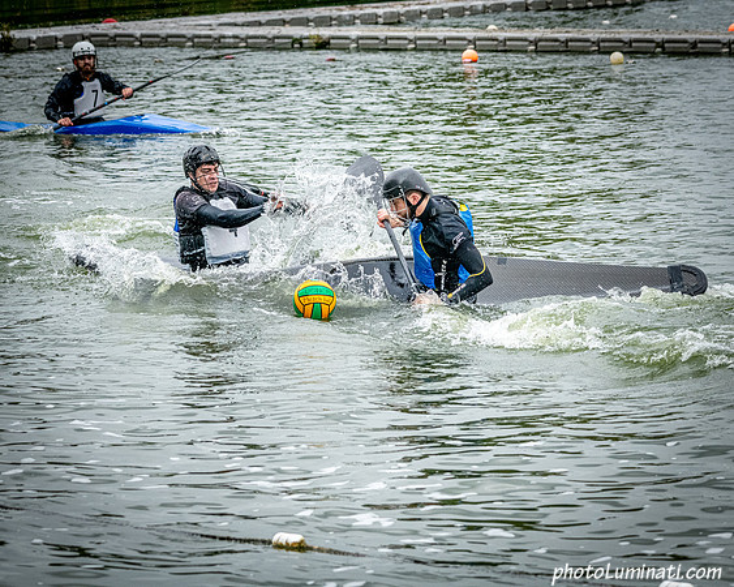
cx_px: 386
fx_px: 4035
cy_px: 294
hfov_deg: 10.4
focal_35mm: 186
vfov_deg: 8.3
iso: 3200
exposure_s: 1/2500
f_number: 8
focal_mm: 165
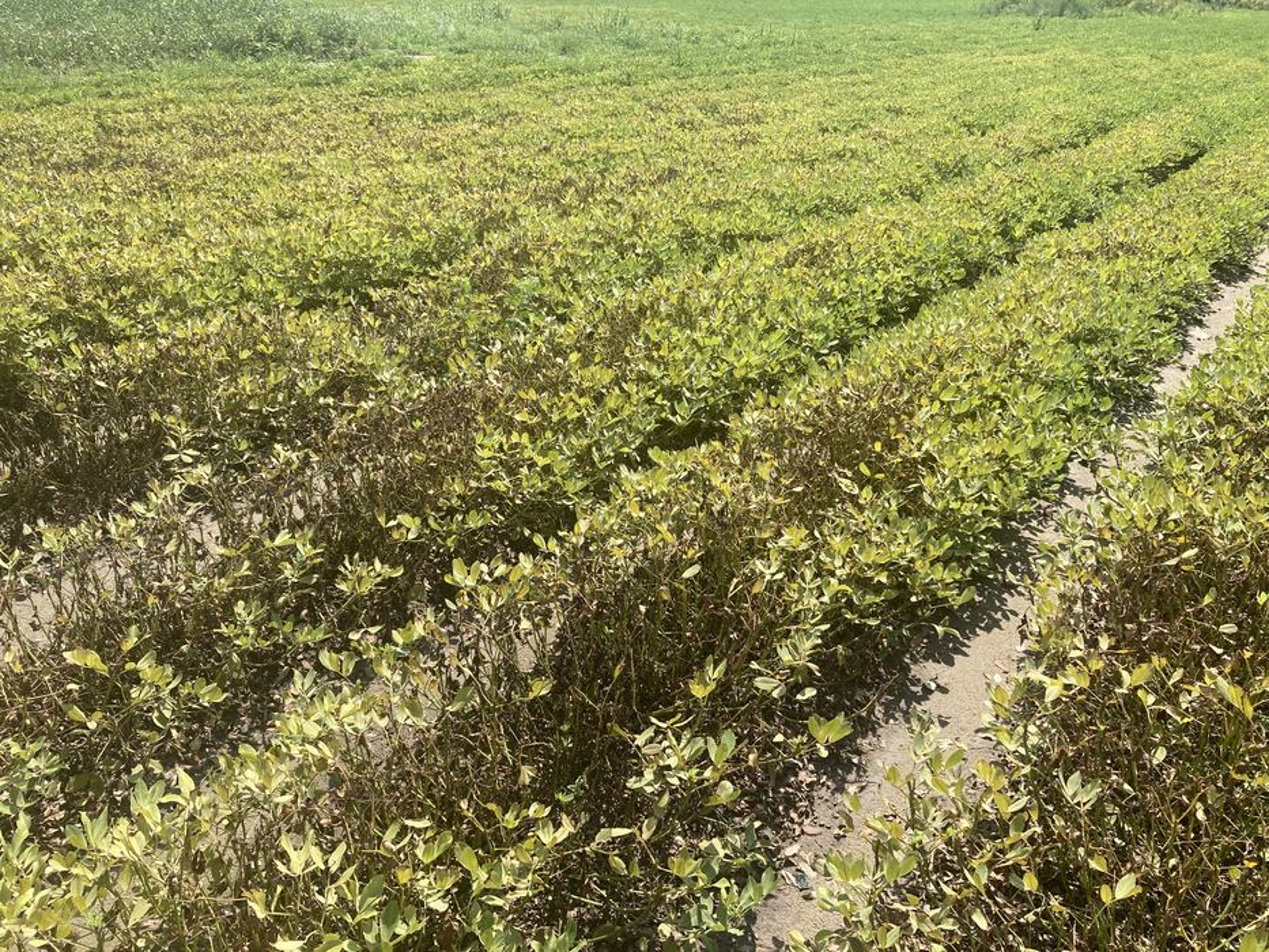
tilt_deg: -28.6
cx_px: 634
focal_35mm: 28
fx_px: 1027
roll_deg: -1.7
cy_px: 476
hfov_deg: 63.4
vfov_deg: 49.8
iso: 20
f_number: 1.8
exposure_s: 1/1171
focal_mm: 3.99
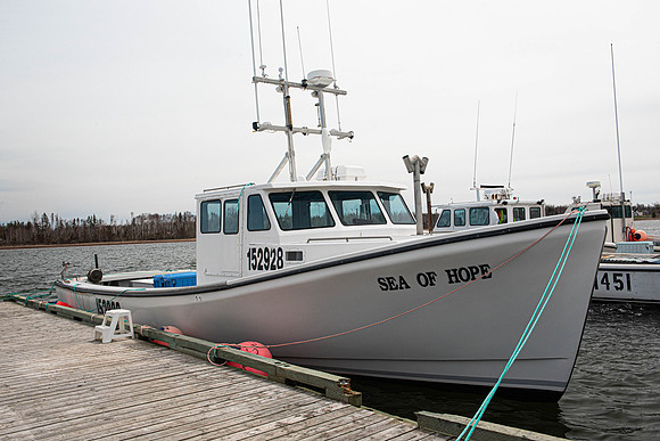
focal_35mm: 32
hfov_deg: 58.7
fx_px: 587
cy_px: 220
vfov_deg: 41.1
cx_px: 330
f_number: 11
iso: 400
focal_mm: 32
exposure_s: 1/500
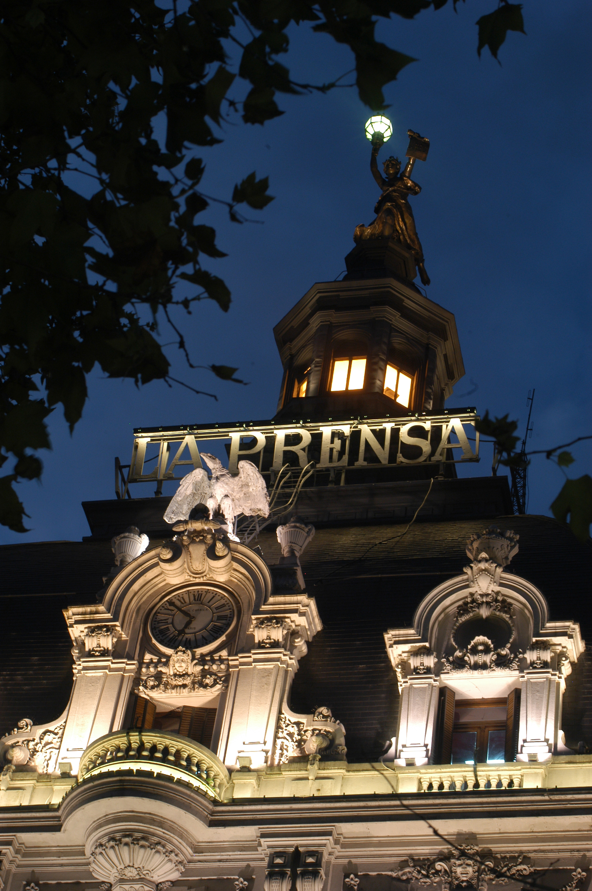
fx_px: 2298
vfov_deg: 21.9
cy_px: 446
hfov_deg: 14.7
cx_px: 296
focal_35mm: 93
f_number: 11
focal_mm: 62
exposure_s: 1/1.3
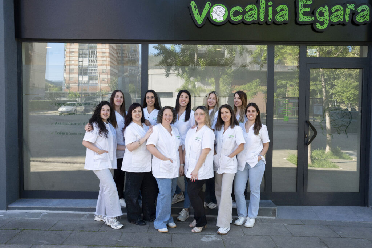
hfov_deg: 61.9
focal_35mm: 30
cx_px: 186
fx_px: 310
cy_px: 124
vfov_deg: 43.6
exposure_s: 1/250
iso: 1000
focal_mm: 30
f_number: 9
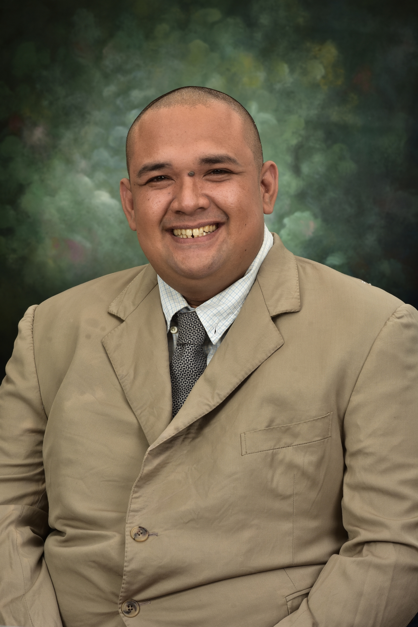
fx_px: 2220
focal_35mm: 128
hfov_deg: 10.8
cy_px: 314
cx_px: 209
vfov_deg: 16.1
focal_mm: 85
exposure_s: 1/160
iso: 160
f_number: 10
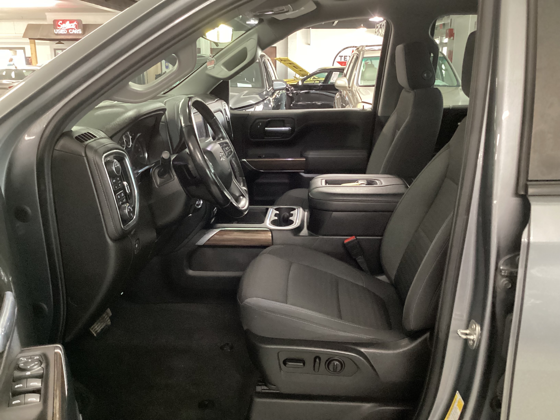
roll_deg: -1.4
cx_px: 280
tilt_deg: -19.3
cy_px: 210
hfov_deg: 58.4
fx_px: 502
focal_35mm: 31
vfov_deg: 45.4
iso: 500
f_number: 2.4
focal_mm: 3.3
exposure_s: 1/25
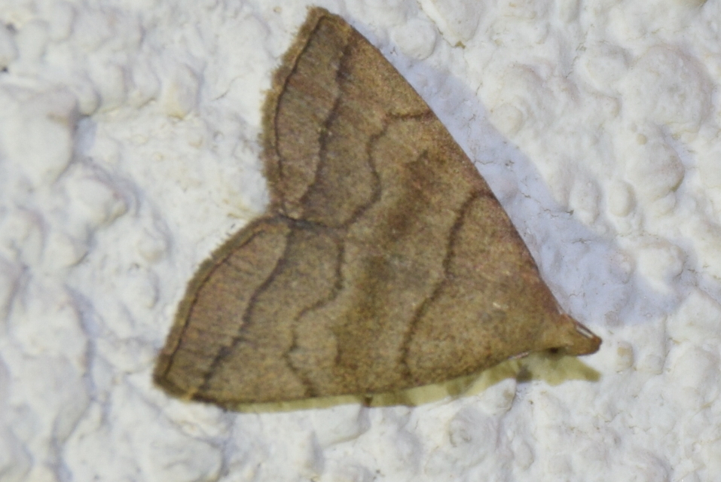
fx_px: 4210
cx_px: 360
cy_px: 241
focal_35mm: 210
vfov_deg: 6.6
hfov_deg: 9.8
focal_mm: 140
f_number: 5.6
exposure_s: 1/80
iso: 320
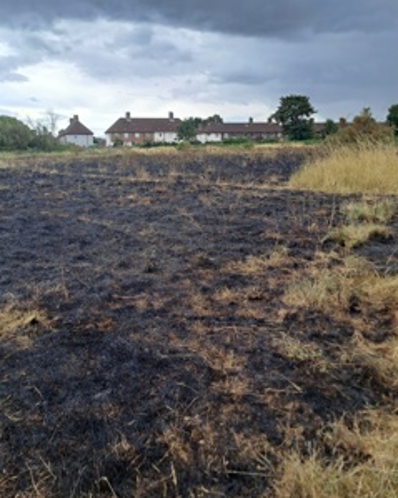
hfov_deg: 49.9
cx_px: 178
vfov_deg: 60.4
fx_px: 427
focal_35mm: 29
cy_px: 237
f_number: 1.8
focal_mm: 4.65
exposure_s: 1/388
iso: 32
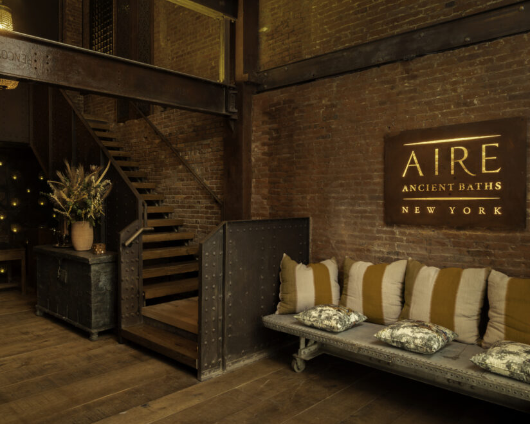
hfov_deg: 62.0
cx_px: 232
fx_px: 439
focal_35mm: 28
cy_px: 212
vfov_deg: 51.5
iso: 1600
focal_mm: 24
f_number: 22
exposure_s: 1/2.5
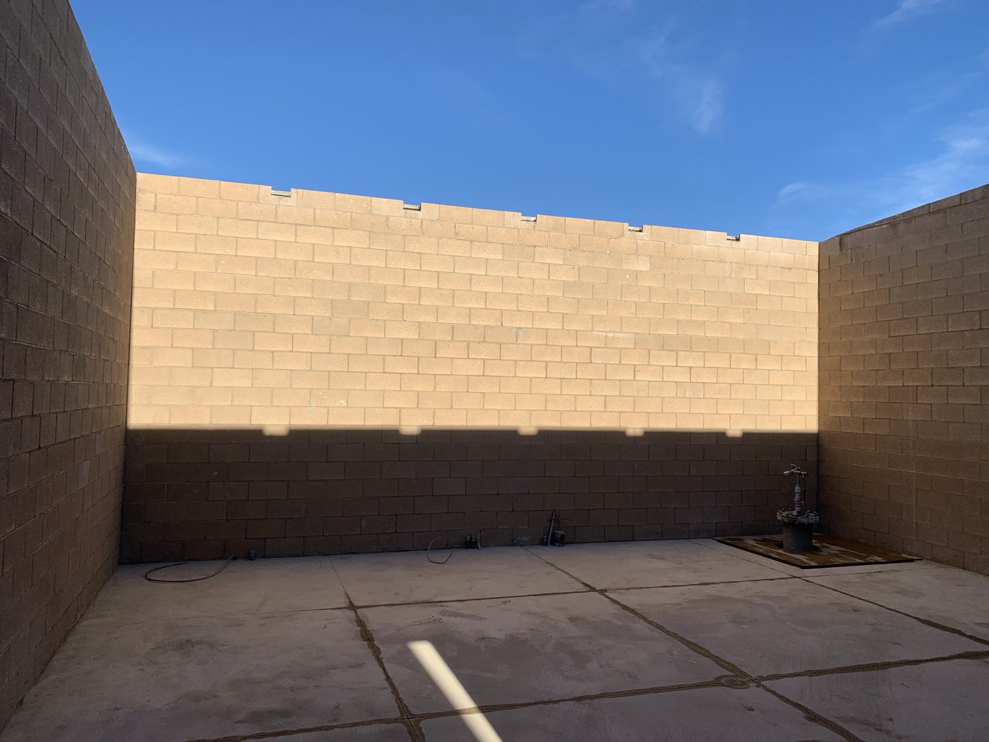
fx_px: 743
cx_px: 494
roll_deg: -0.8
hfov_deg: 67.3
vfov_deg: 53.1
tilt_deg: +1.9
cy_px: 371
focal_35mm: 26
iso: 25
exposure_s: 1/2309
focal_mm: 4.25
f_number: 1.8
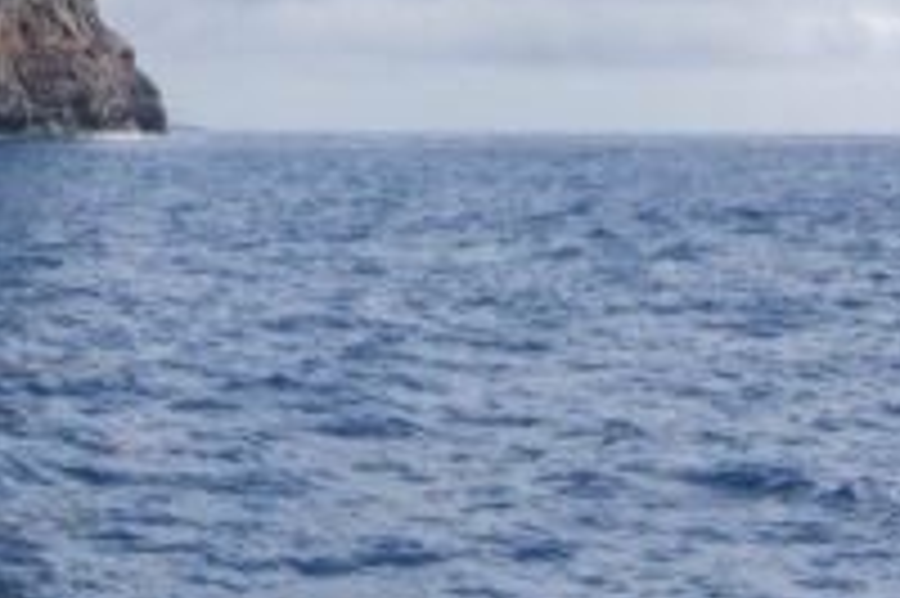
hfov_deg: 23.7
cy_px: -785
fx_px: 2048
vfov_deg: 13.1
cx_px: -9
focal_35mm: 82
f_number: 16
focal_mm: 16
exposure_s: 1/200
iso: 500
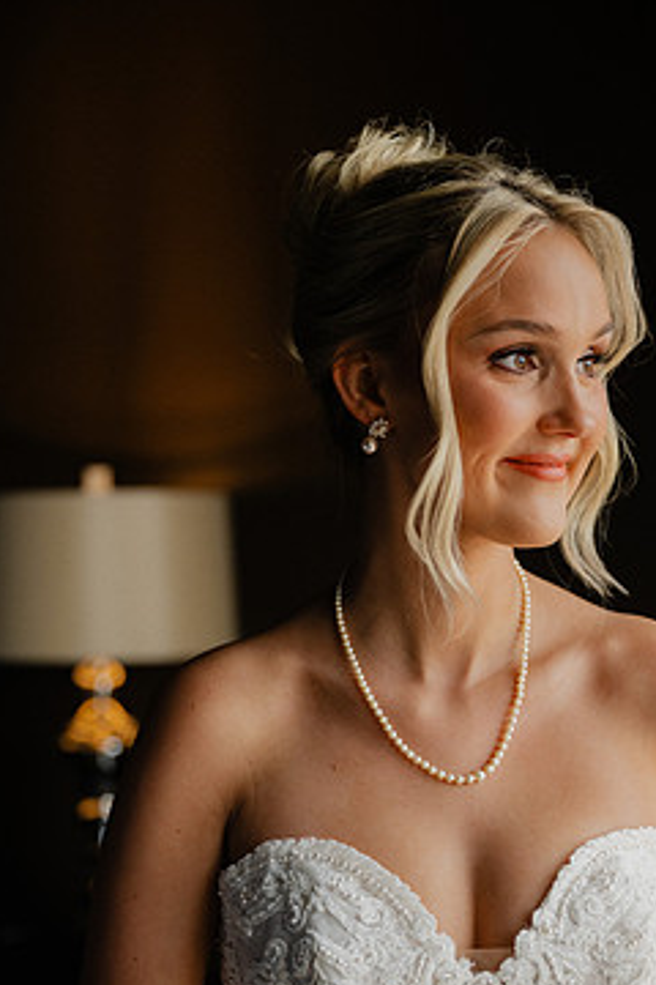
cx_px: 372
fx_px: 2050
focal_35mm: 75
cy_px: 588
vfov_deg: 26.9
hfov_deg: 18.2
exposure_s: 1/320
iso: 640
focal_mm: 60
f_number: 2.8
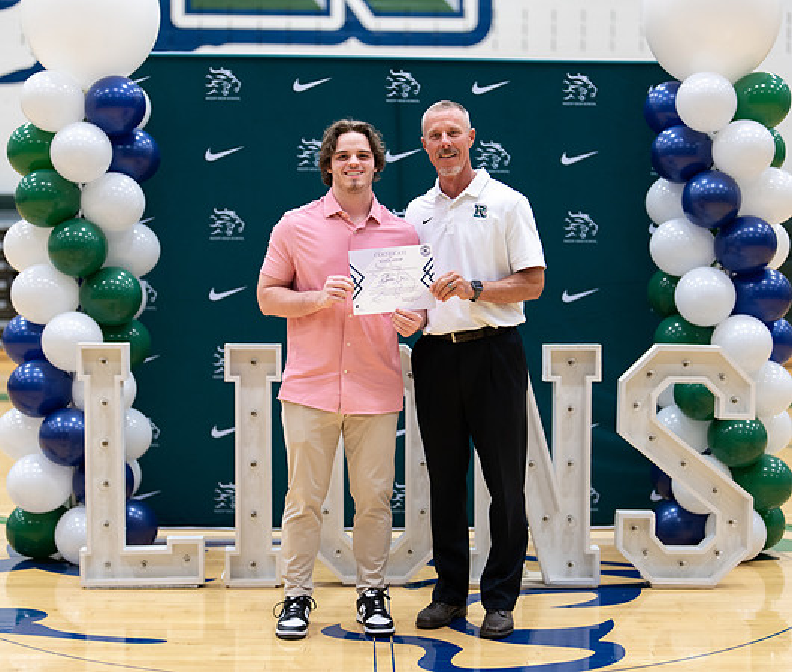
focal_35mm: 64
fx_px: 1539
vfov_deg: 24.6
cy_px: 358
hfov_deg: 28.9
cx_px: 409
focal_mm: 50
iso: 400
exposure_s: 1/320
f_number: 1.2
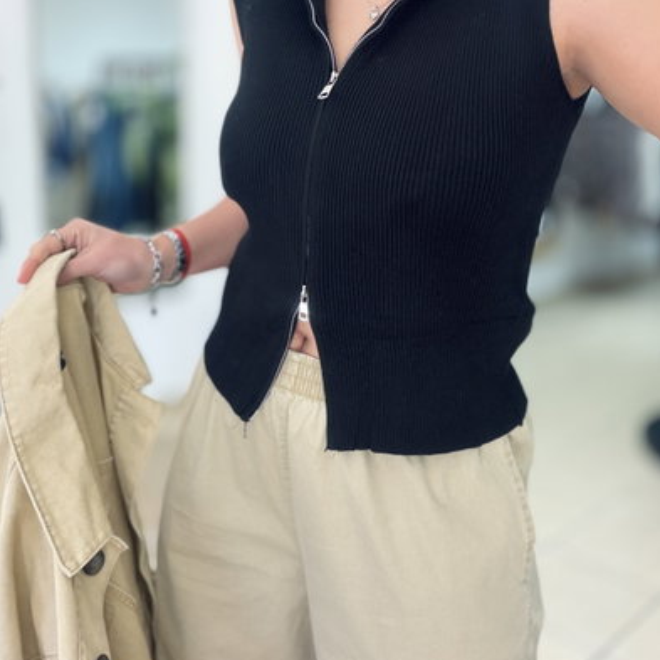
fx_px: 777
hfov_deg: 46.0
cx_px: 334
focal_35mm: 36
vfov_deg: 45.5
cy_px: 233
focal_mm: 2.71
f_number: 1.9
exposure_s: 1/95
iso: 80
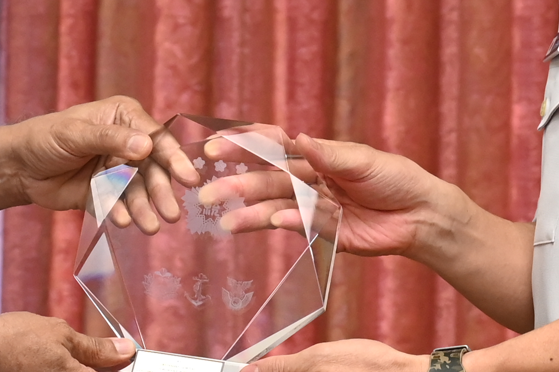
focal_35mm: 304
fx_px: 4716
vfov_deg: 4.5
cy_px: -82
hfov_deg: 6.8
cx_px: 222
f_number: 4
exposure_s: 1/200
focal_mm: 61
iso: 1600
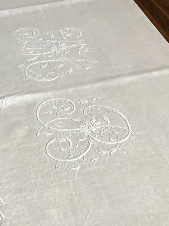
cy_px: 195
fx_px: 300
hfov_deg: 30.4
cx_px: 24
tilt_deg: -55.7
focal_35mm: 46
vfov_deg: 38.9
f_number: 1.6
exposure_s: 1/100
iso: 100
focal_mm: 4.2
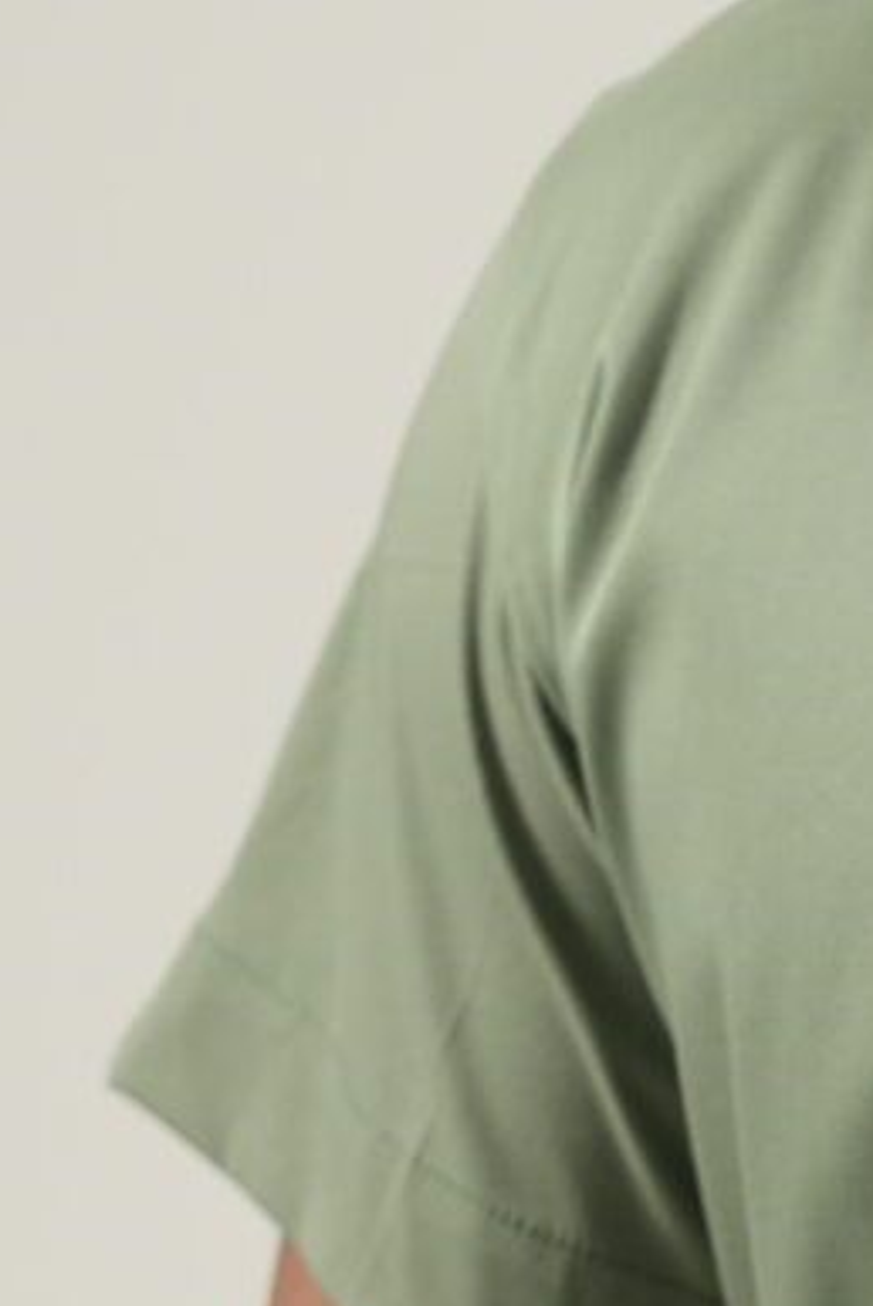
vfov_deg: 5.0
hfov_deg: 3.3
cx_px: 1748
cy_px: 1130
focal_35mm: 414
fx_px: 15043
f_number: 2.8
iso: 160
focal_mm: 62.5
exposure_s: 1/200
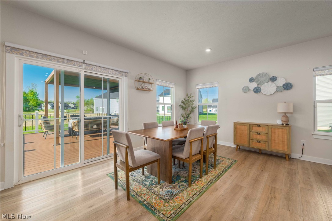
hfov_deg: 104.3
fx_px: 129
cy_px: 110
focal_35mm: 14
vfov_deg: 81.1
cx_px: 166
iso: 80
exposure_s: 1/60
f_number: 9
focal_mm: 14
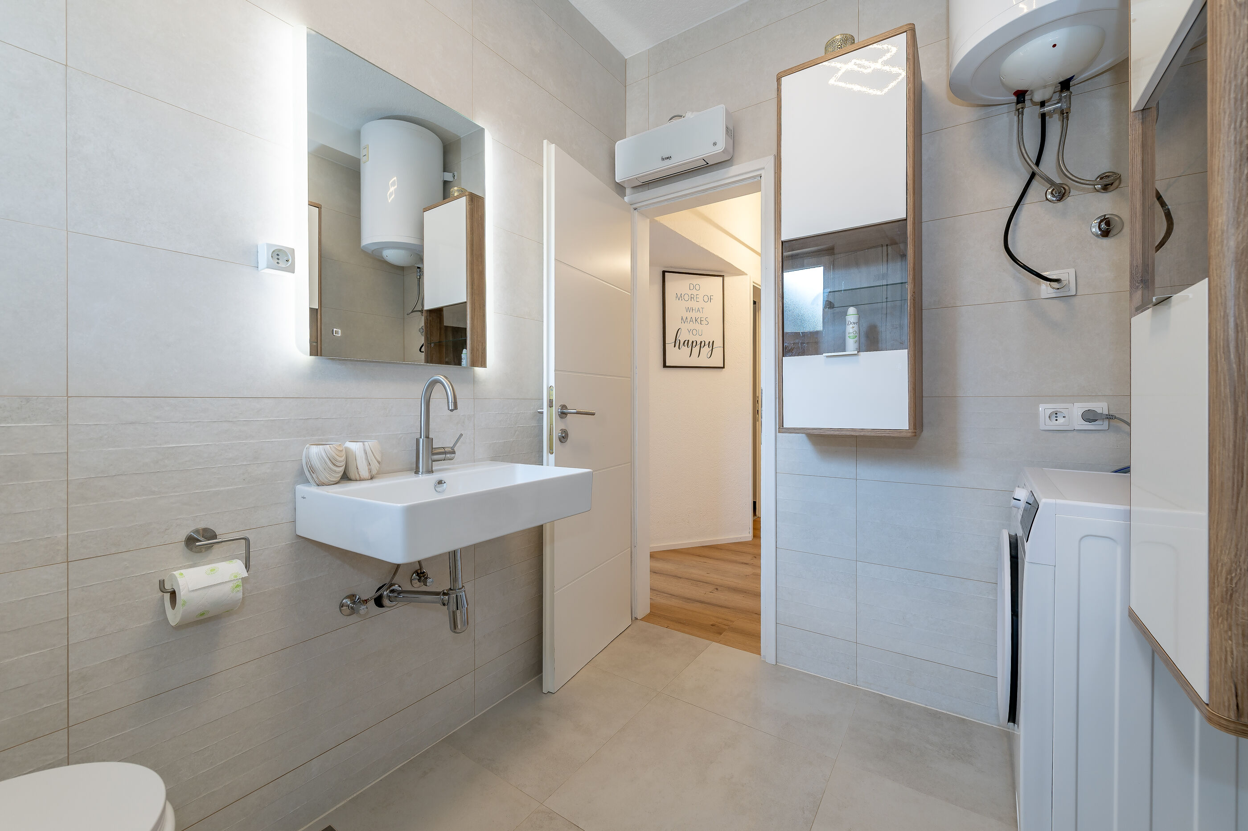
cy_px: 416
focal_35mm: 14
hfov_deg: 104.3
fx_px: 485
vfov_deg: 81.1
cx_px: 624
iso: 100
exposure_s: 1/15
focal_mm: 14
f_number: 7.1
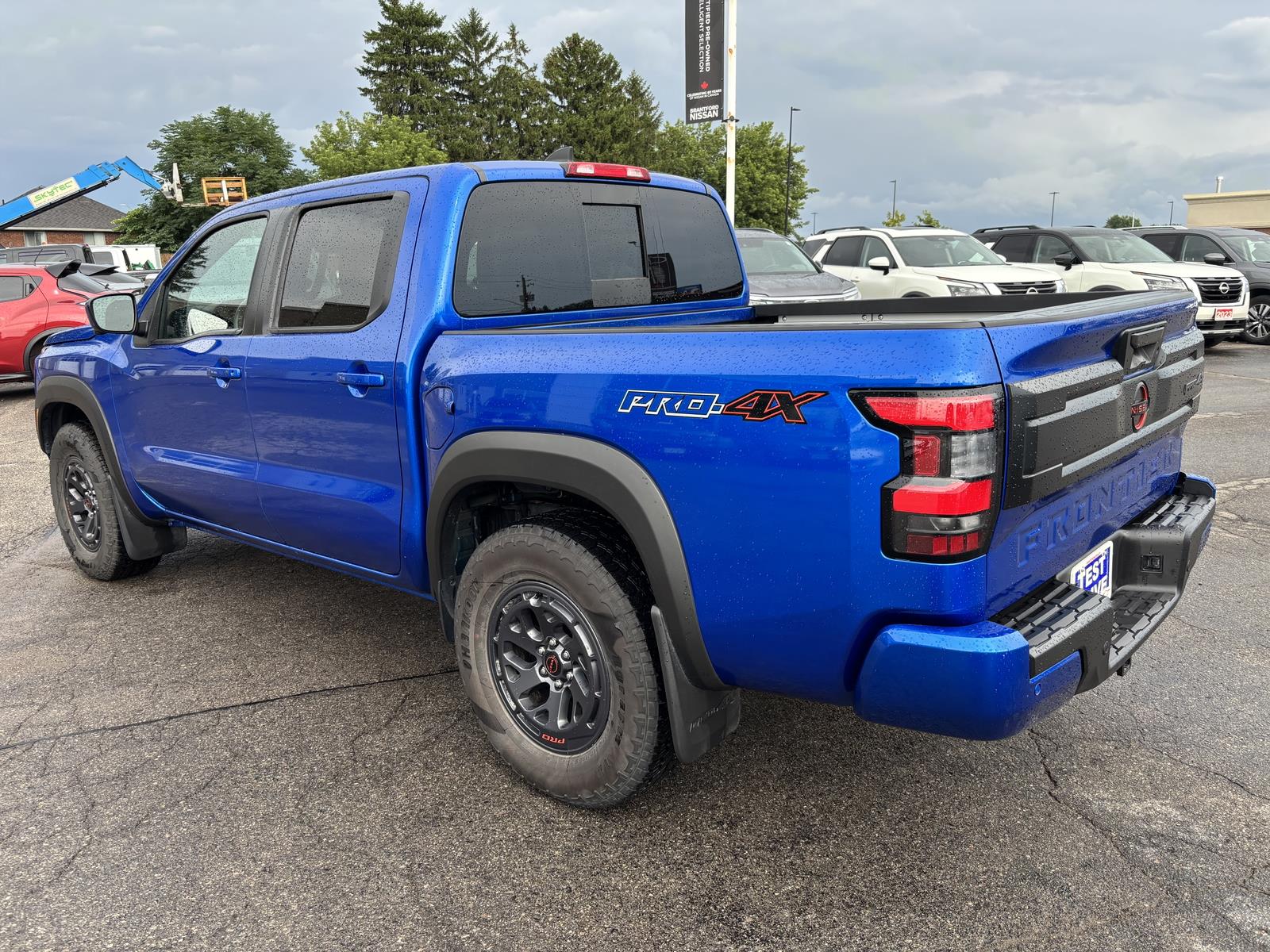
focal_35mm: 26
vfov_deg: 53.1
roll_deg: -0.1
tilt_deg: -11.4
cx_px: 635
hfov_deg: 67.3
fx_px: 954
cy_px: 476
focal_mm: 5.96
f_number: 1.6
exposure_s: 1/387
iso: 50
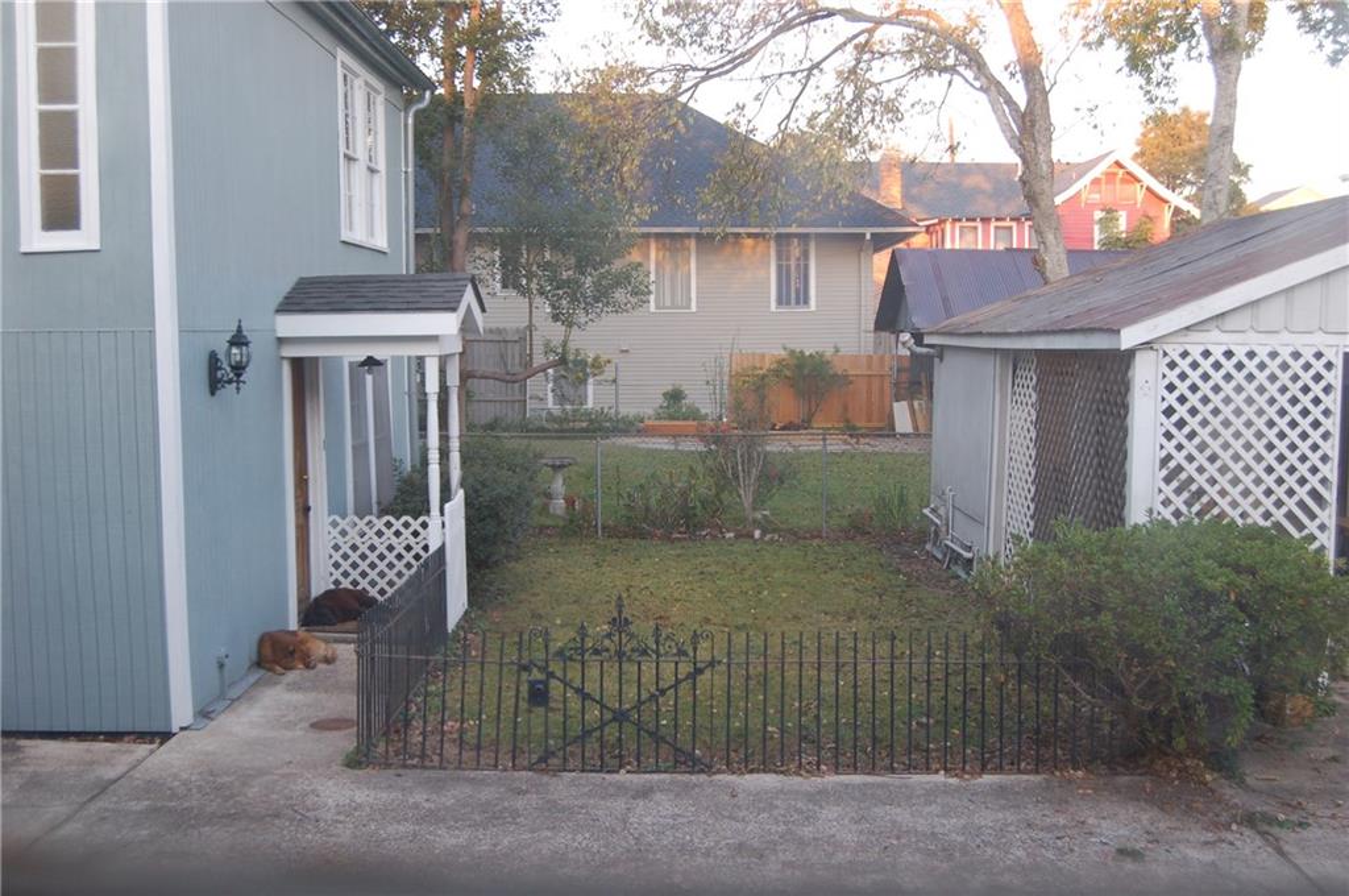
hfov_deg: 49.6
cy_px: 448
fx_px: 1460
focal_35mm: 39
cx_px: 674
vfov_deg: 34.1
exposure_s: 1/100
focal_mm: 26
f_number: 5
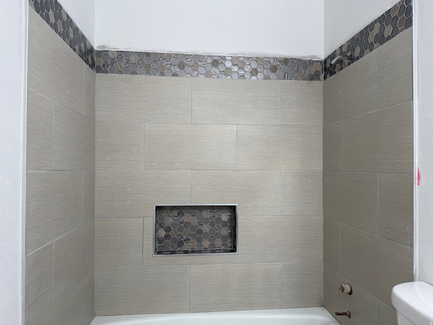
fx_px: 300
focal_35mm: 24
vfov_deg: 56.8
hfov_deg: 71.6
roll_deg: -0.1
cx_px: 216
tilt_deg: +1.8
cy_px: 162
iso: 100
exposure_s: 1/120
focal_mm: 6.76
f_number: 1.78
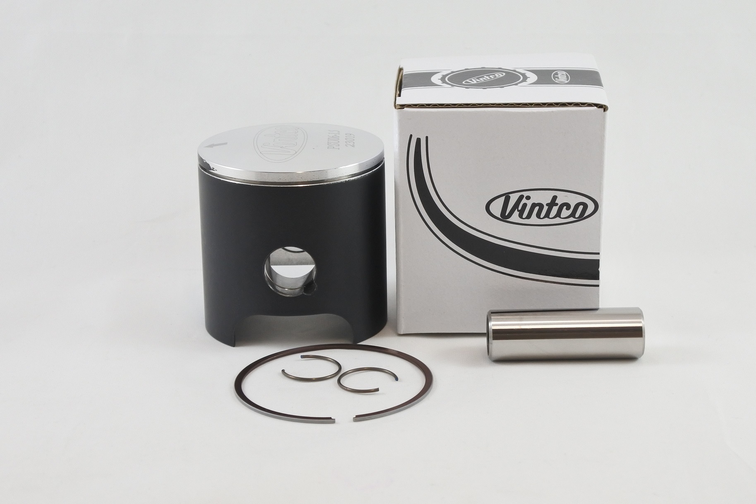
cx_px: 378
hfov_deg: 36.2
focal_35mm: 55
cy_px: 252
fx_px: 1155
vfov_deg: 24.6
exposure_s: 1/125
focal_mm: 20.6
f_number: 4.8
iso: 400
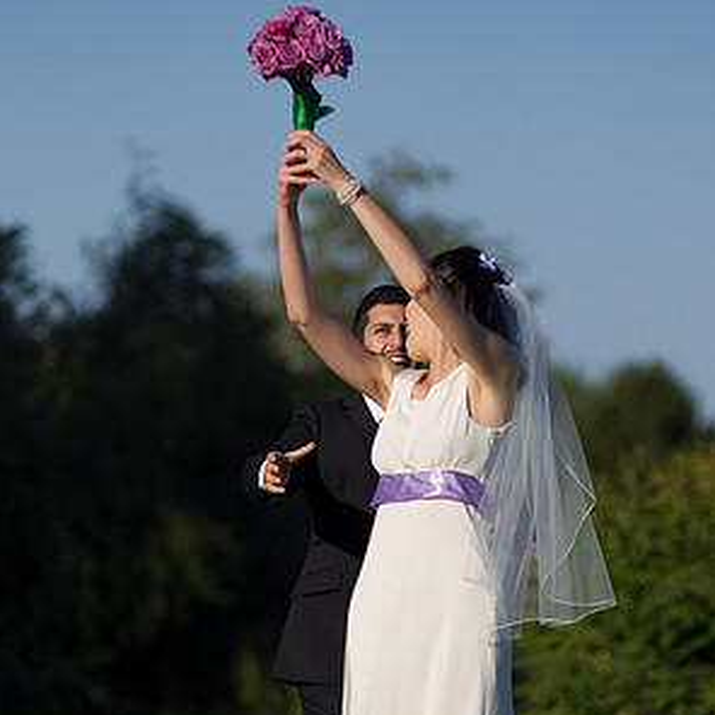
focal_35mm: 271
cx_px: 356
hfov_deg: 6.5
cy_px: 519
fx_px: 6333
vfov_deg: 6.5
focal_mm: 140
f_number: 2.8
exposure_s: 1/4000
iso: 100
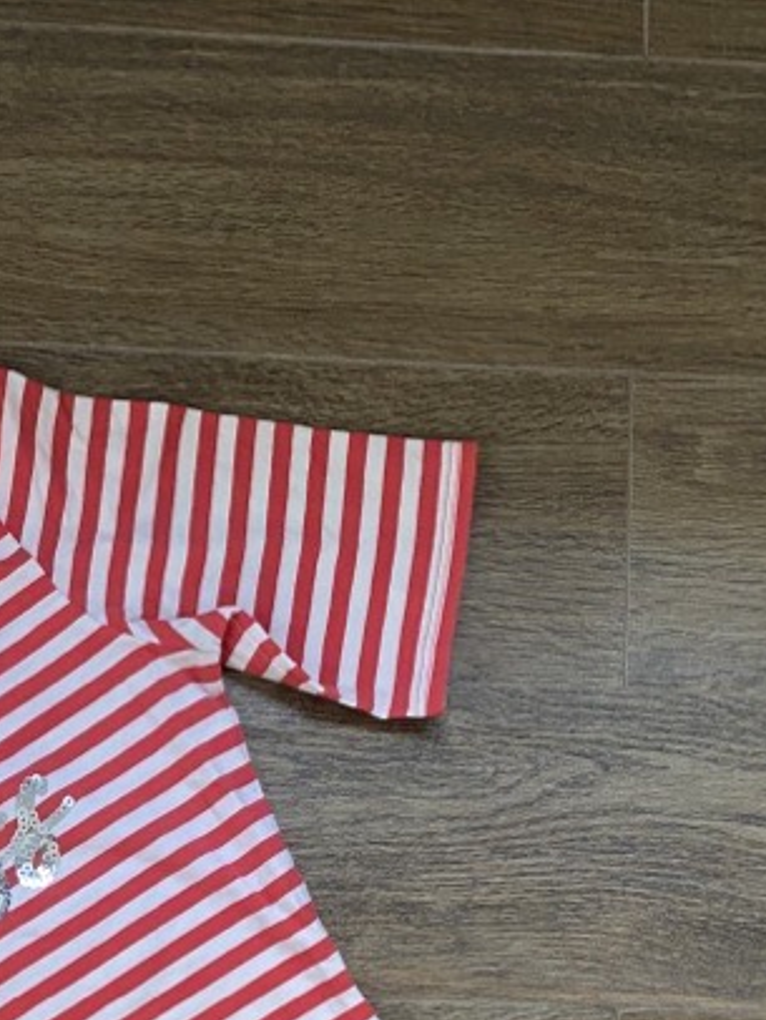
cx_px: 3
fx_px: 1886
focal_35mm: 64
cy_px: 1153
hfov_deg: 22.1
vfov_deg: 27.4
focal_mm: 4.25
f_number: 1.8
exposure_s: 1/66
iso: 125
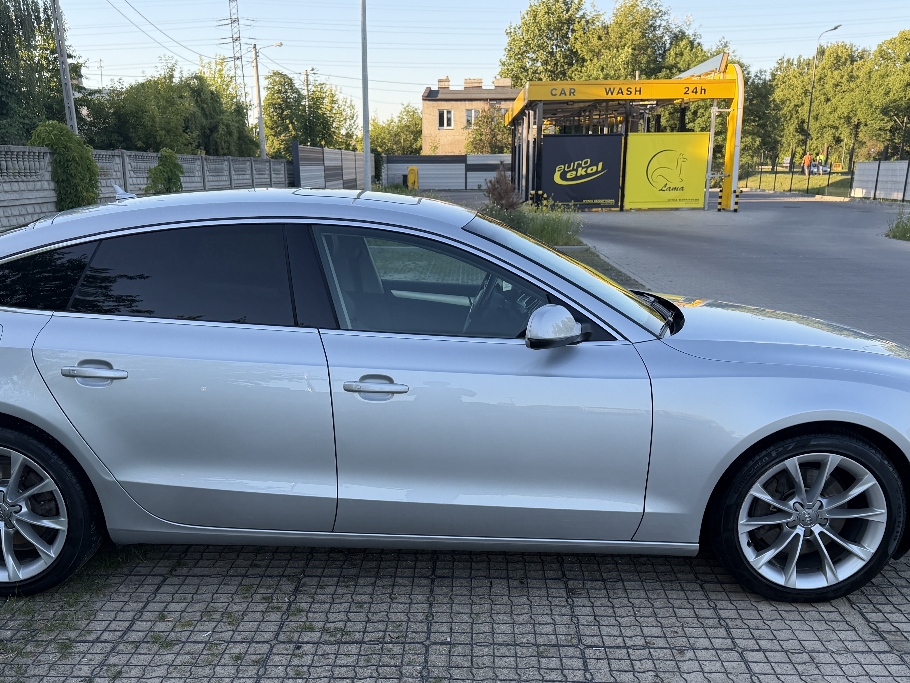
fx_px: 894
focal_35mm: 34
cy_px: 465
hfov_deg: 54.0
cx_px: 450
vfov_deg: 41.2
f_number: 1.78
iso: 100
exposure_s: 1/750
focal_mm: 6.76
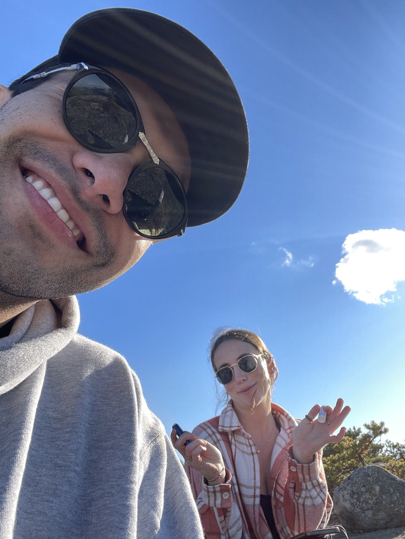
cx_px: 202
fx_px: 468
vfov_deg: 60.0
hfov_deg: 46.8
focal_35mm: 30
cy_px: 270
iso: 25
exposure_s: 1/216
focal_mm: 2.71
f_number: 2.2
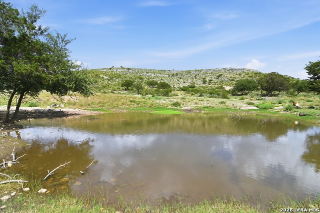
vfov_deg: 72.1
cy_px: 106
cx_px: 160
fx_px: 147
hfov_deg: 95.0
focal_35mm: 16
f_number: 10
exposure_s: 1/160
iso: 100
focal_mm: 11
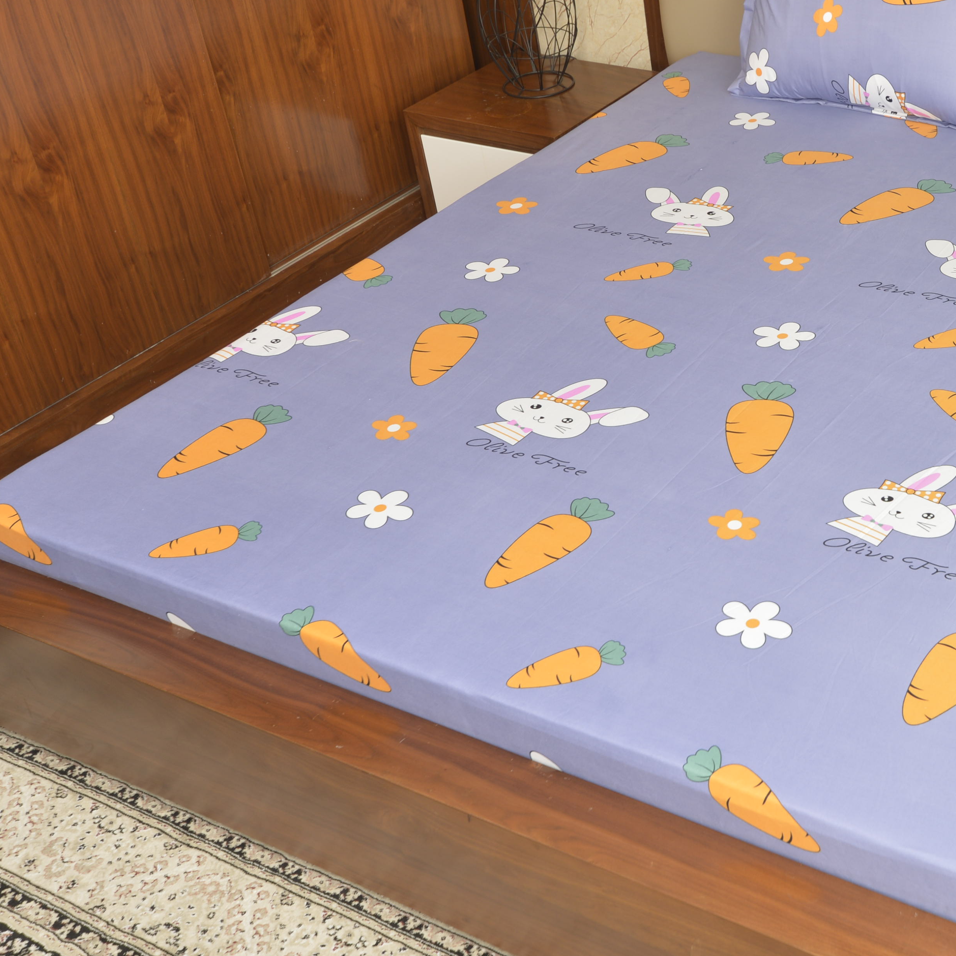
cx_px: 831
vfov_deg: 33.4
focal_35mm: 51
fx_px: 1594
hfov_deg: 32.0
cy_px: 430
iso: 250
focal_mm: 30
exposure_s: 1/80
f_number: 6.3
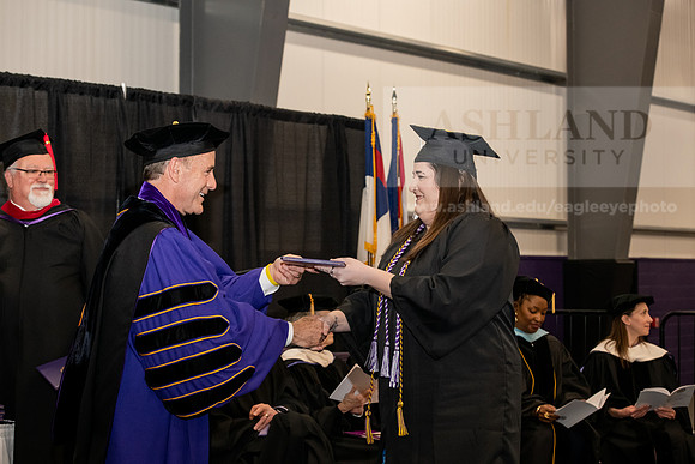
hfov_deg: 28.8
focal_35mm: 70
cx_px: 348
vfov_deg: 19.5
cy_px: 232
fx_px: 1352
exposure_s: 1/200
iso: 2500
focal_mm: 70
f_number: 5.6
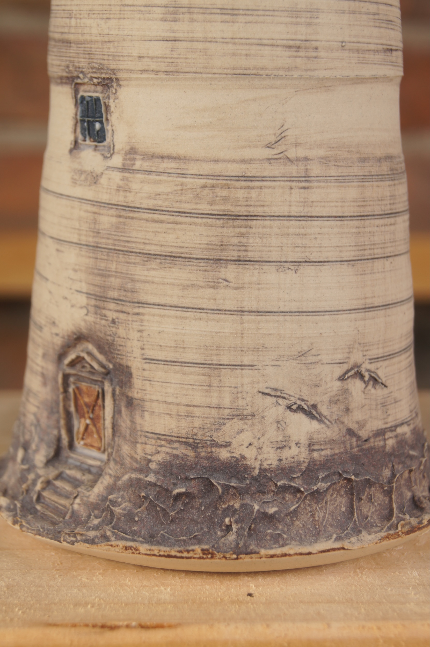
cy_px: 324
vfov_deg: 24.6
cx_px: 215
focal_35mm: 82
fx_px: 1482
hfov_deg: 16.5
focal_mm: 55
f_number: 8
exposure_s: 1/160
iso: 100
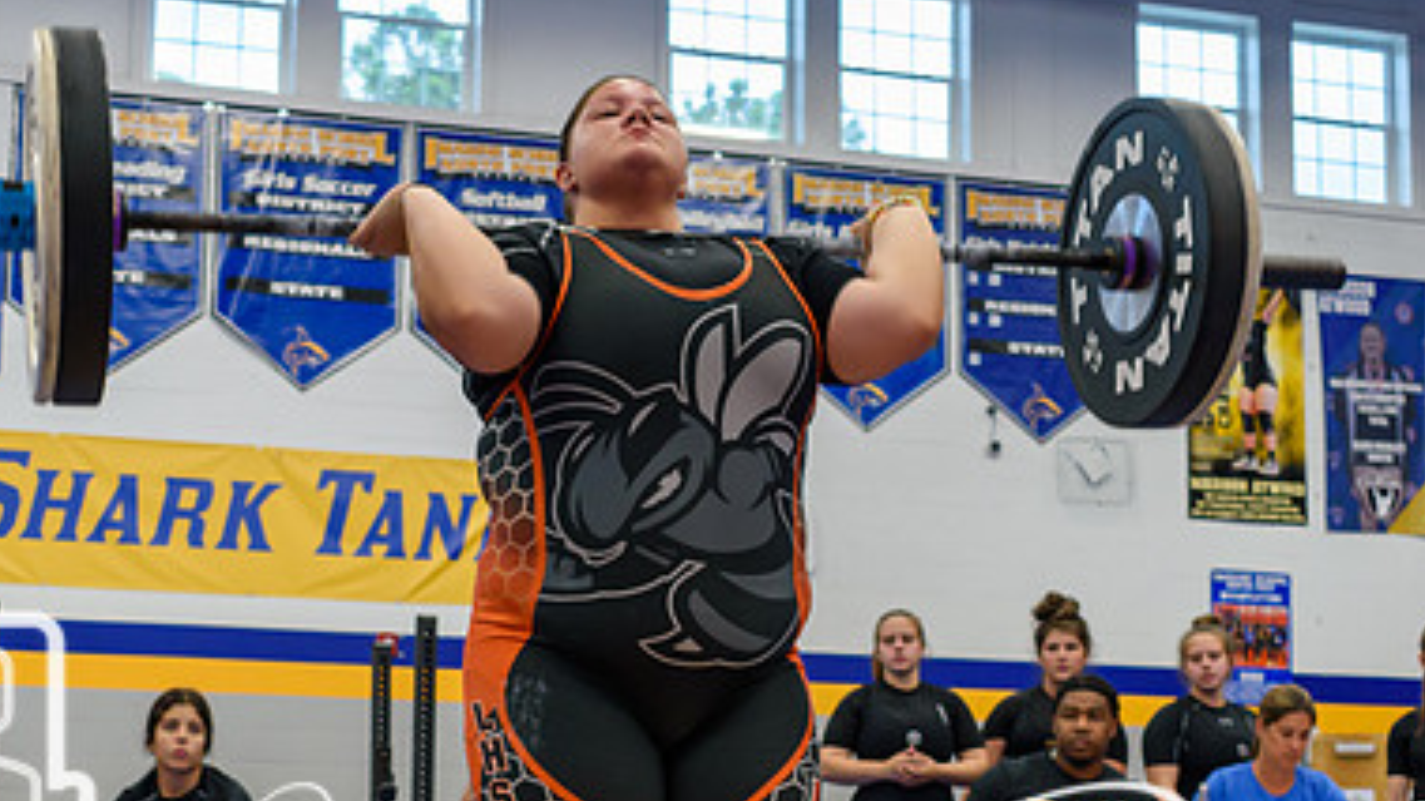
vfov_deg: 17.8
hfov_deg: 31.4
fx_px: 2531
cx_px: 673
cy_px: 637
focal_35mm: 67
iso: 400
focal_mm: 25
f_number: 4
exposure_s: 1/60
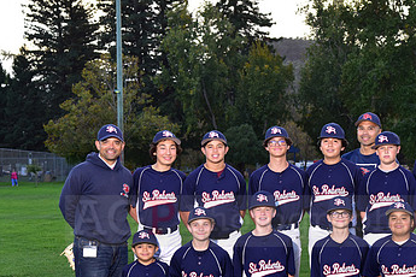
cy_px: 211
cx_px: 268
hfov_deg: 24.1
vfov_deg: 16.2
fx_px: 971
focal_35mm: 84
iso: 320
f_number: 5
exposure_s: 1/250
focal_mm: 50
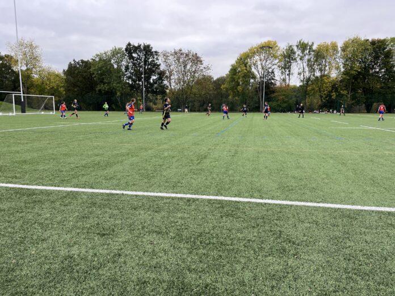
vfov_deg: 53.1
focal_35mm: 26
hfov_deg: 67.3
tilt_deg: -9.2
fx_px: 297
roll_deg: -0.4
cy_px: 148
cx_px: 198
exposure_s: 1/199
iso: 40
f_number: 1.6
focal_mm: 5.1
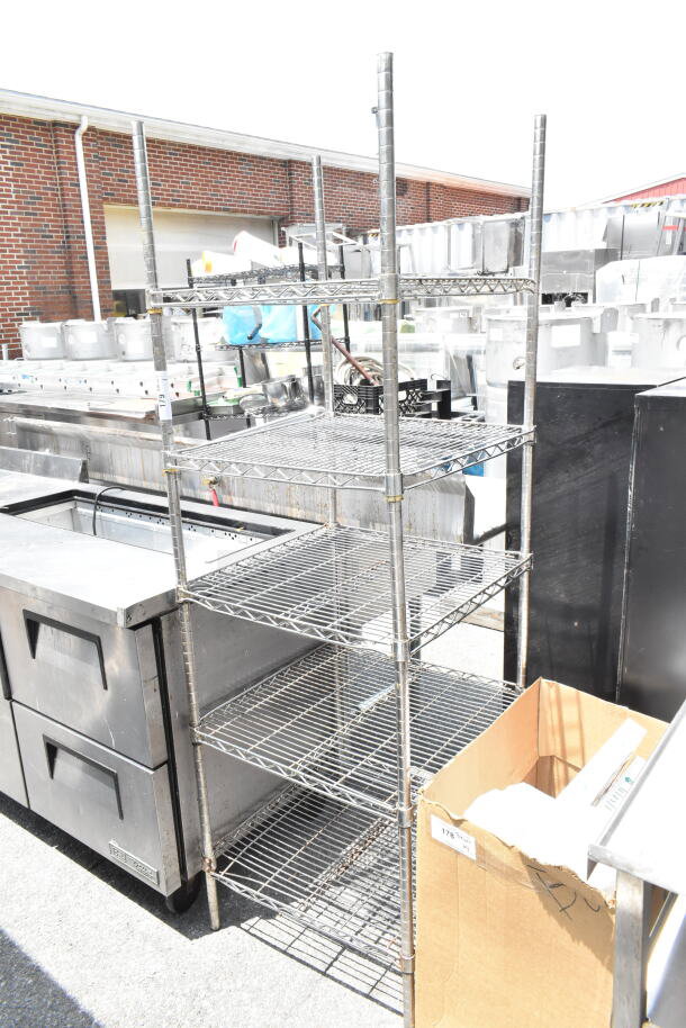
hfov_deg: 48.0
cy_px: 514
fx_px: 771
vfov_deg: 67.4
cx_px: 343
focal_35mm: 27
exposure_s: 1/500
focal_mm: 18
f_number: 11
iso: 1600
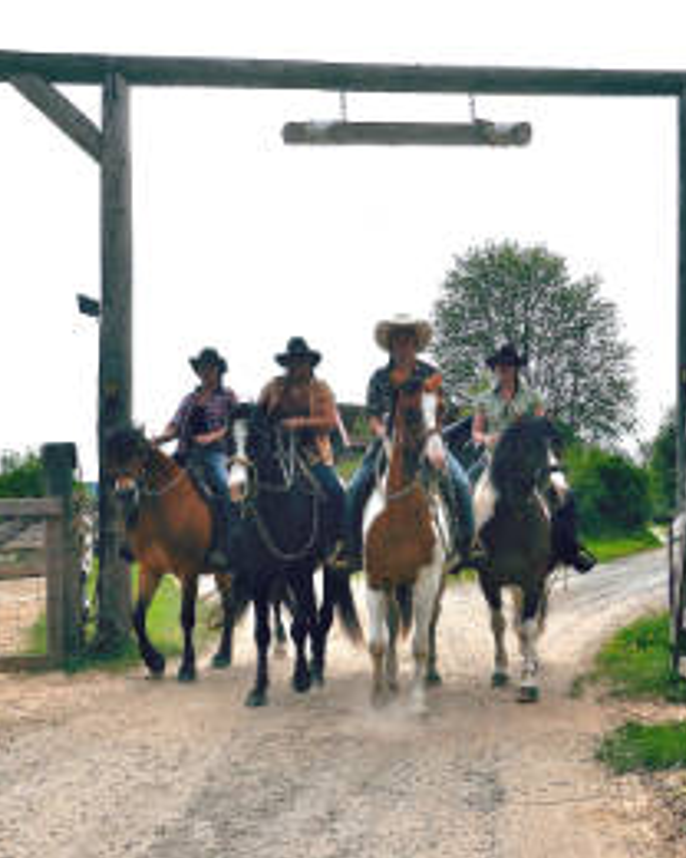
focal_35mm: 50
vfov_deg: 37.5
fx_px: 1262
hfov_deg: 30.4
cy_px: 432
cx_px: 389
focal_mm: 23
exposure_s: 1/320
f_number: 9
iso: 200
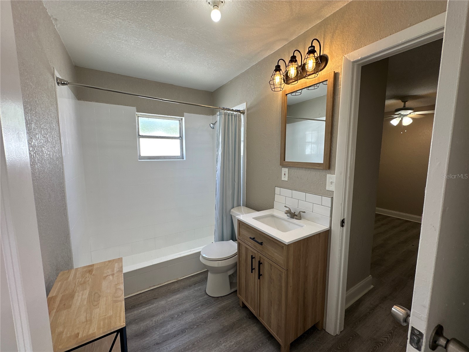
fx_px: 190
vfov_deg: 85.7
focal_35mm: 14
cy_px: 176
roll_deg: +0.1
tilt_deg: -5.6
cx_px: 234
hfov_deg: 102.1
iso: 64
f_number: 2.2
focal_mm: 2.22
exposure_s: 1/120
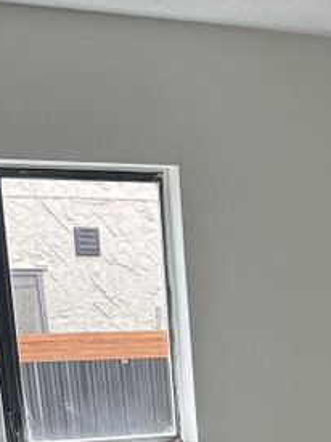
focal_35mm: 93
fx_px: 1187
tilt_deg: -18.4
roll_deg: +2.9
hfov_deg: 15.6
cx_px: 337
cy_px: 737
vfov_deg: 17.9
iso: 80
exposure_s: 1/166
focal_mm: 6.86
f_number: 1.78
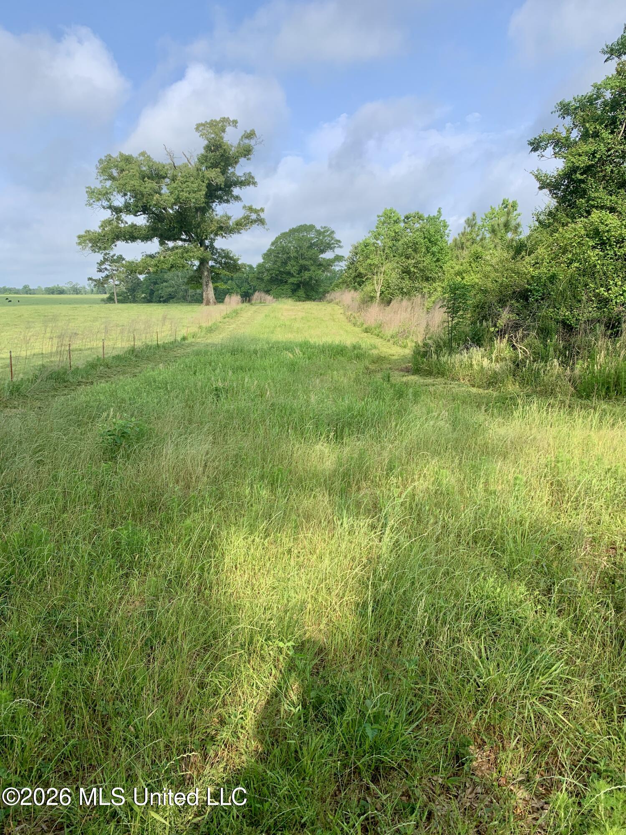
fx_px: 627
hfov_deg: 53.1
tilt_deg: -8.9
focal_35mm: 26
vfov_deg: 67.3
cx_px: 313
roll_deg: -0.8
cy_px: 418
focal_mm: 4.25
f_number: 1.8
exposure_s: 1/1350
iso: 25
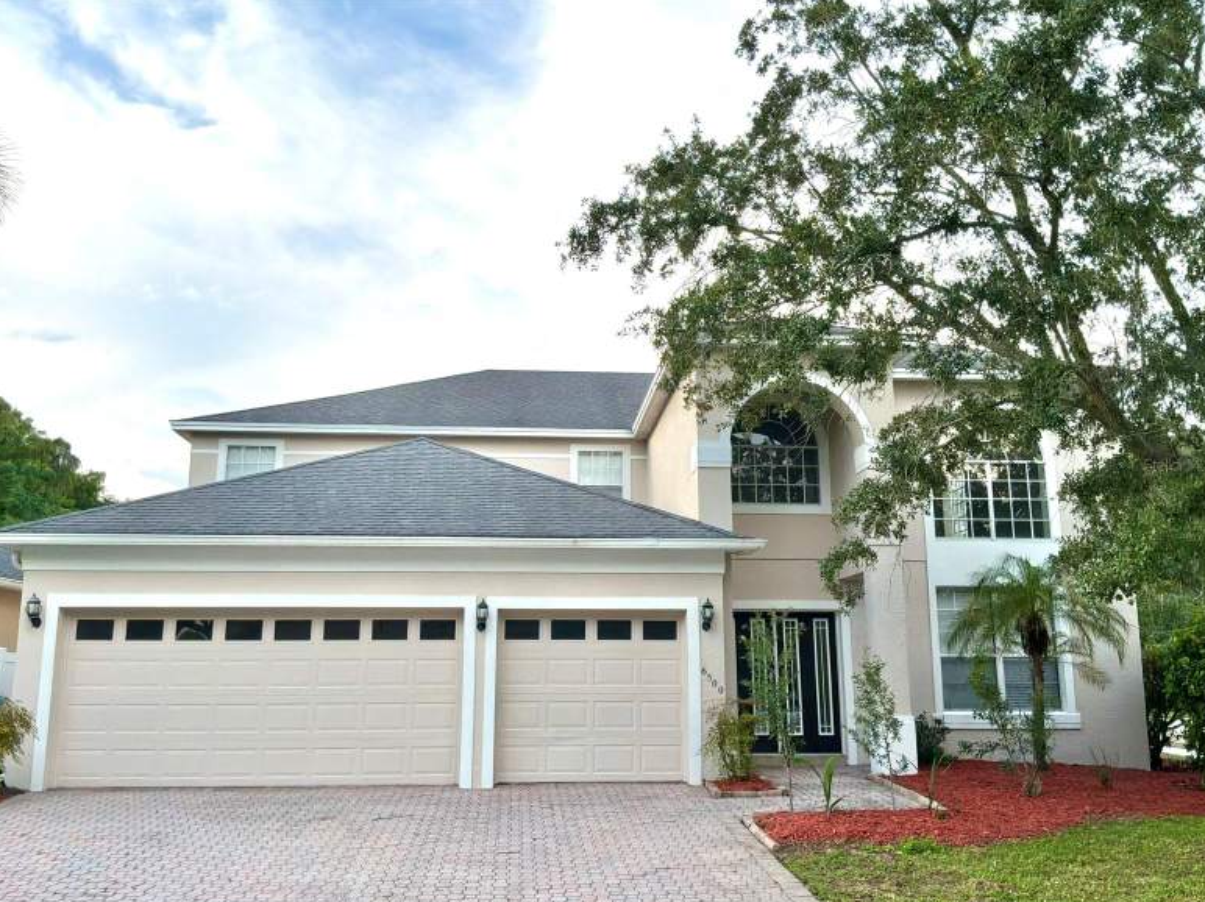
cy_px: 464
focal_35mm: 29
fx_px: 1009
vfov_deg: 48.2
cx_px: 593
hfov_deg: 61.7
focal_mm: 3
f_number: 1.8
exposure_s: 1/683
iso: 25
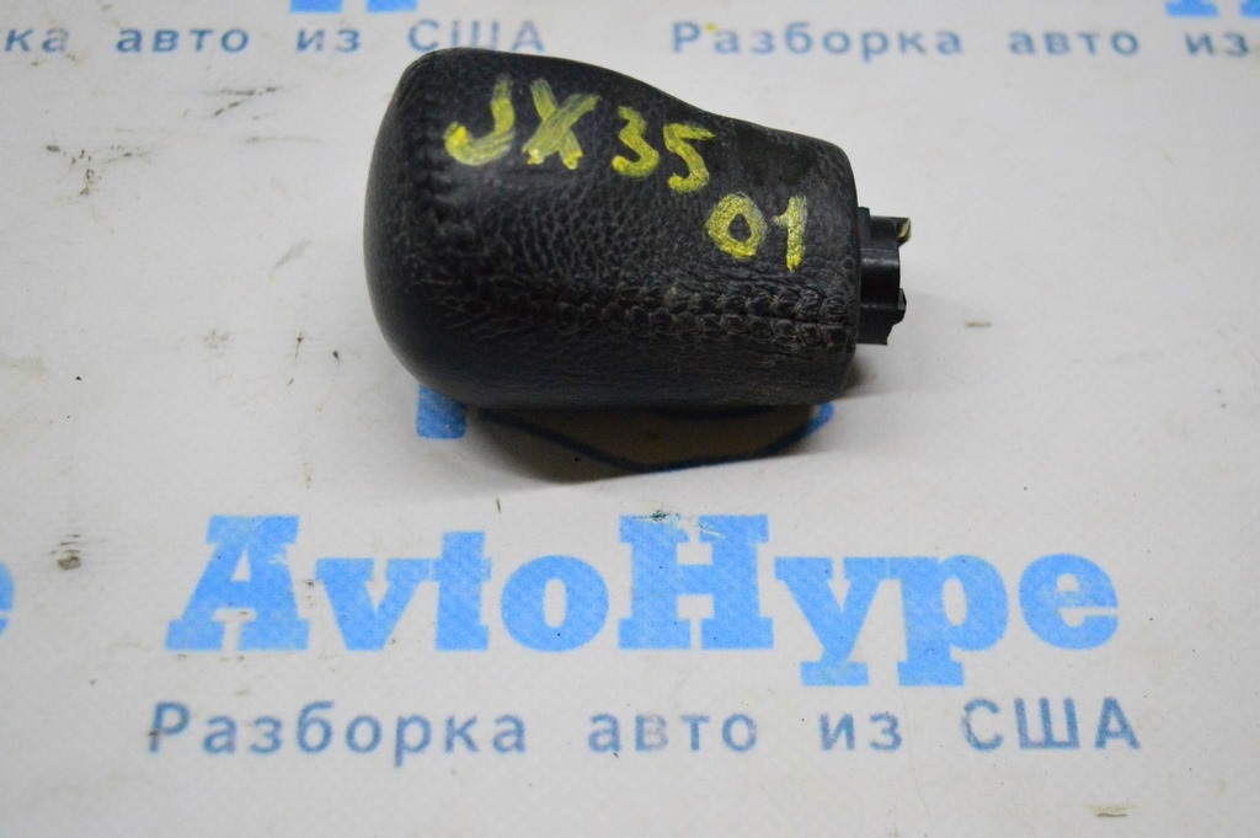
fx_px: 1836
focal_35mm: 52
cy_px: 419
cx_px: 630
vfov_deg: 25.7
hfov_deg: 37.9
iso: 6400
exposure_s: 1/800
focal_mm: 35
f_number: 4.5
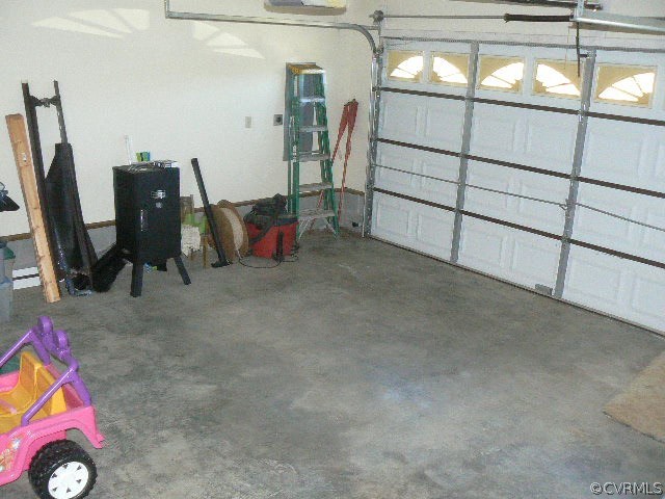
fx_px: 692
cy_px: 250
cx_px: 332
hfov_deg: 51.4
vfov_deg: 39.7
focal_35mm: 36
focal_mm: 6
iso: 320
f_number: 2.8
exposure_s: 1/30
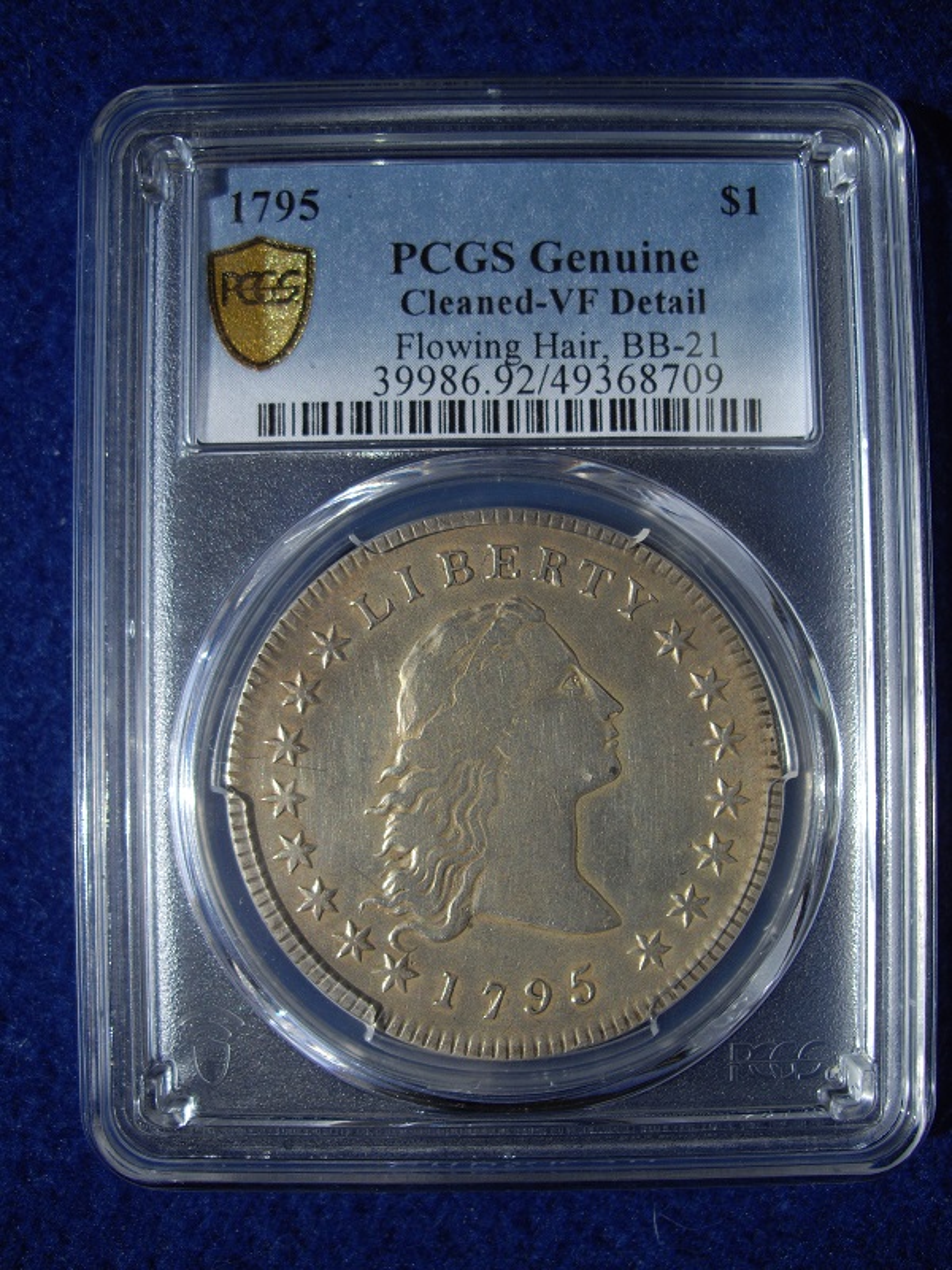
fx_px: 1393
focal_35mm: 38
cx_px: 476
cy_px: 635
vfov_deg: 49.0
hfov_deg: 37.7
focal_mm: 7.9
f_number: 2.8
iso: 64
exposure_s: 1/1000
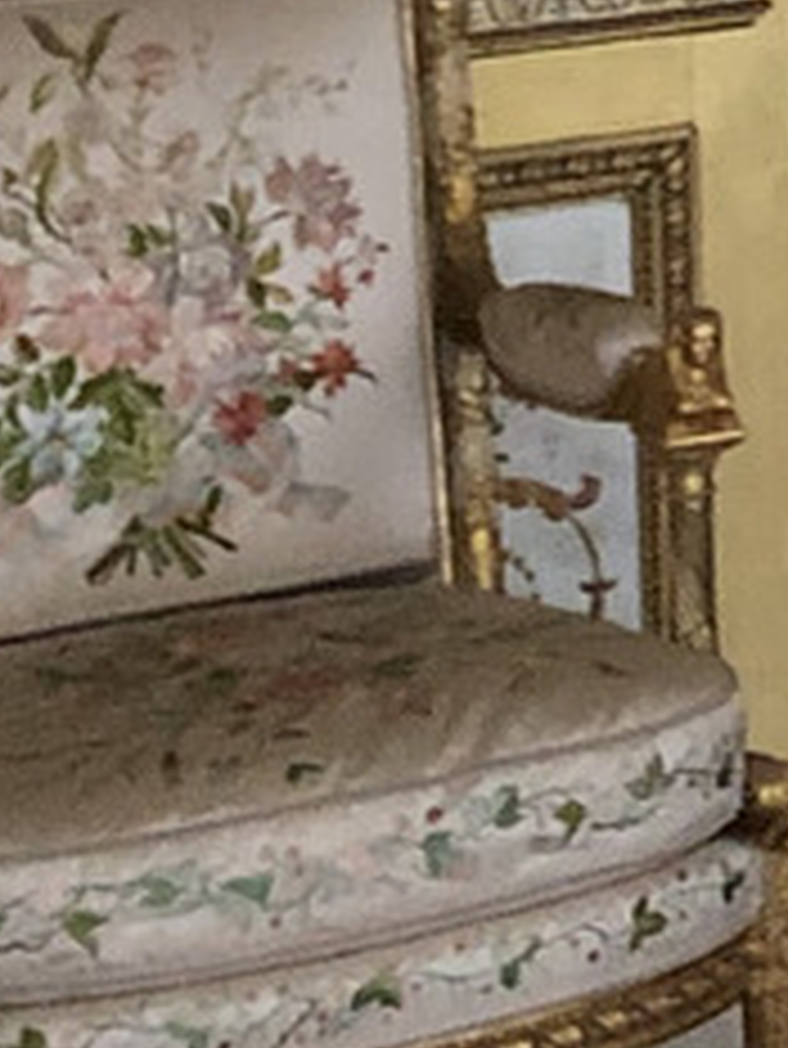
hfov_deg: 6.7
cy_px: -1030
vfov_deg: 9.6
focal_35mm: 192
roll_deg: +2.1
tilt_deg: -0.5
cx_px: 2670
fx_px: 5822
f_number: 1.8
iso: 100
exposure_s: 1/14
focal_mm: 4
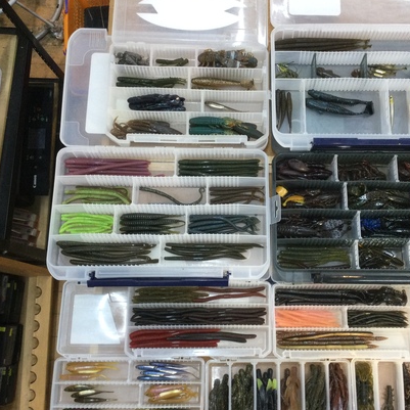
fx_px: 549
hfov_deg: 40.7
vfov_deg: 40.9
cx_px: 254
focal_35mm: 41
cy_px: 216
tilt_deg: -79.7
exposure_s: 1/30
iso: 40
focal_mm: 3.3
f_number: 2.4
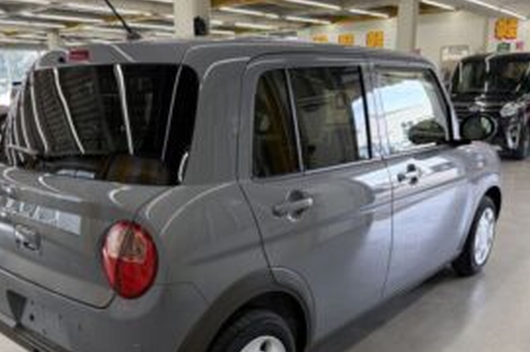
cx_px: 233
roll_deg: +2.0
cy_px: 242
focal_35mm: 35
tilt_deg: -16.6
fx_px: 515
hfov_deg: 54.3
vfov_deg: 37.3
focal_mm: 5.96
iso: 100
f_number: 1.6
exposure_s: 1/100
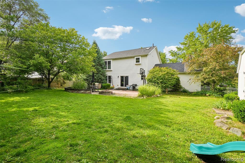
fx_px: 102
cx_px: 122
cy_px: 82
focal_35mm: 15
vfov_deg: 77.3
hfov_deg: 100.4
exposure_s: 1/200
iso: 100
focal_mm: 10
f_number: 8
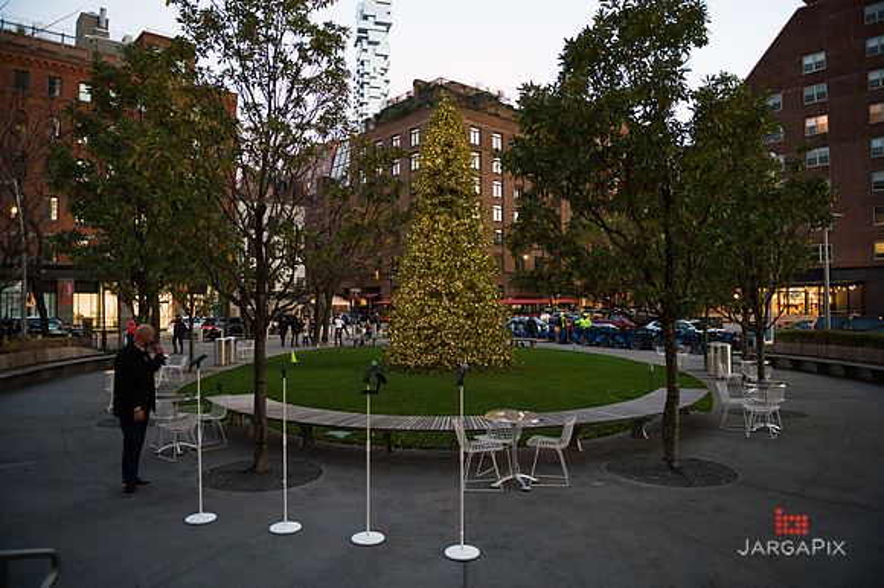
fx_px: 589
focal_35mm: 24
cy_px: 294
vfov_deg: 53.1
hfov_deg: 73.8
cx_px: 442
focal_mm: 24
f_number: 4
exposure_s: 1/200
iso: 1600
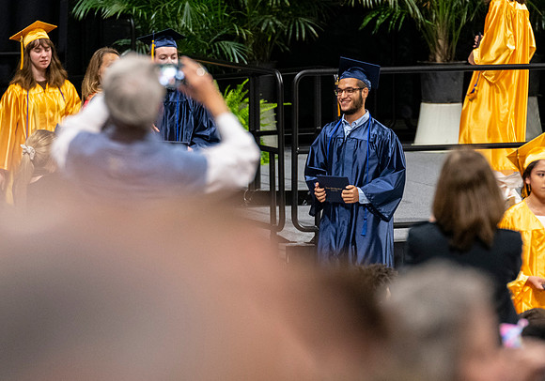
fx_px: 5344
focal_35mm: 348
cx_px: 341
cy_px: 198
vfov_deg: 4.1
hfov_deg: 5.8
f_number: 4
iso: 2000
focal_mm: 200
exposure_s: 1/200
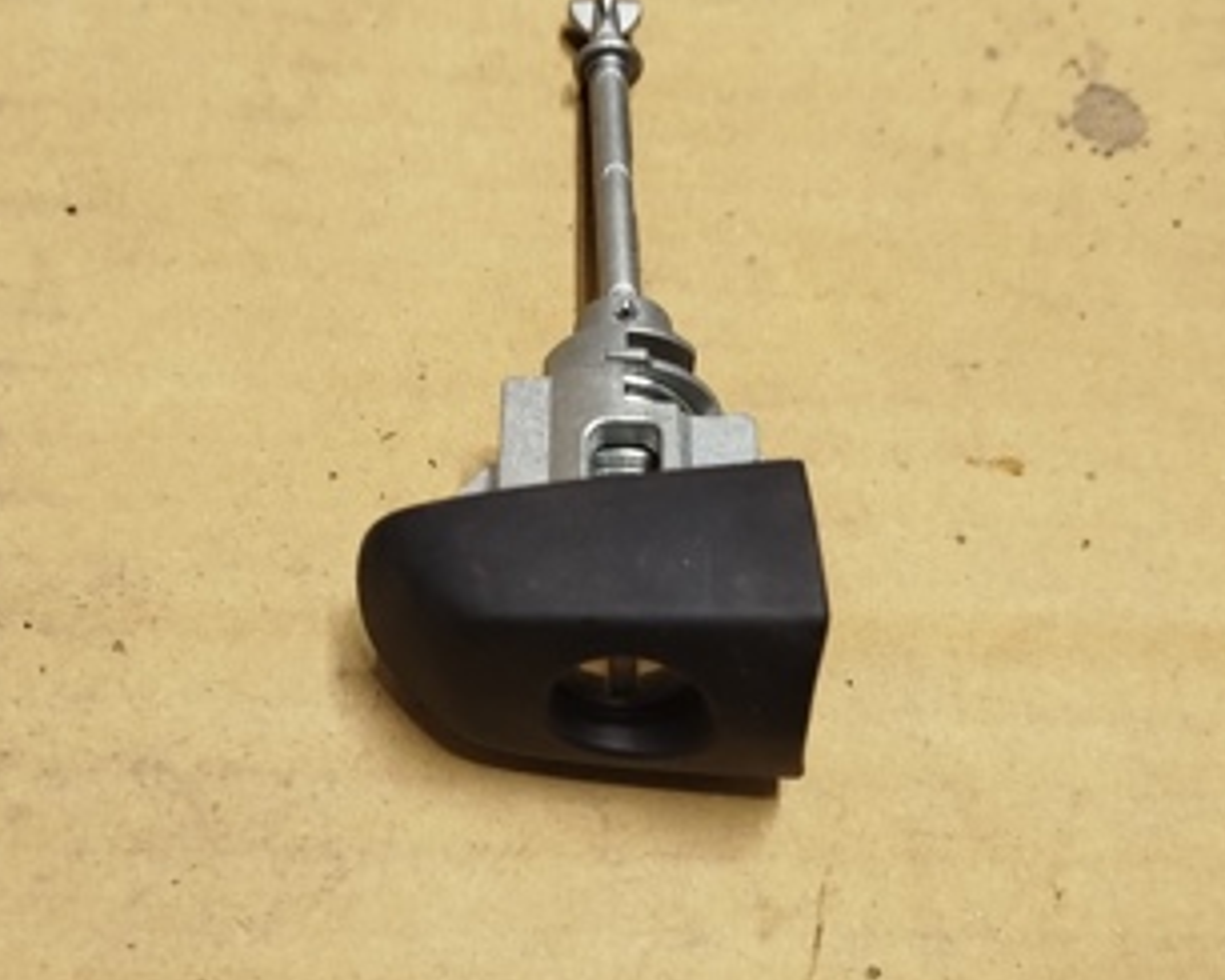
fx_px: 1777
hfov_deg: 37.9
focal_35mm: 49
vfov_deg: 30.9
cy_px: 476
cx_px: 516
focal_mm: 5.31
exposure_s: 1/33
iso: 400
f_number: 1.7
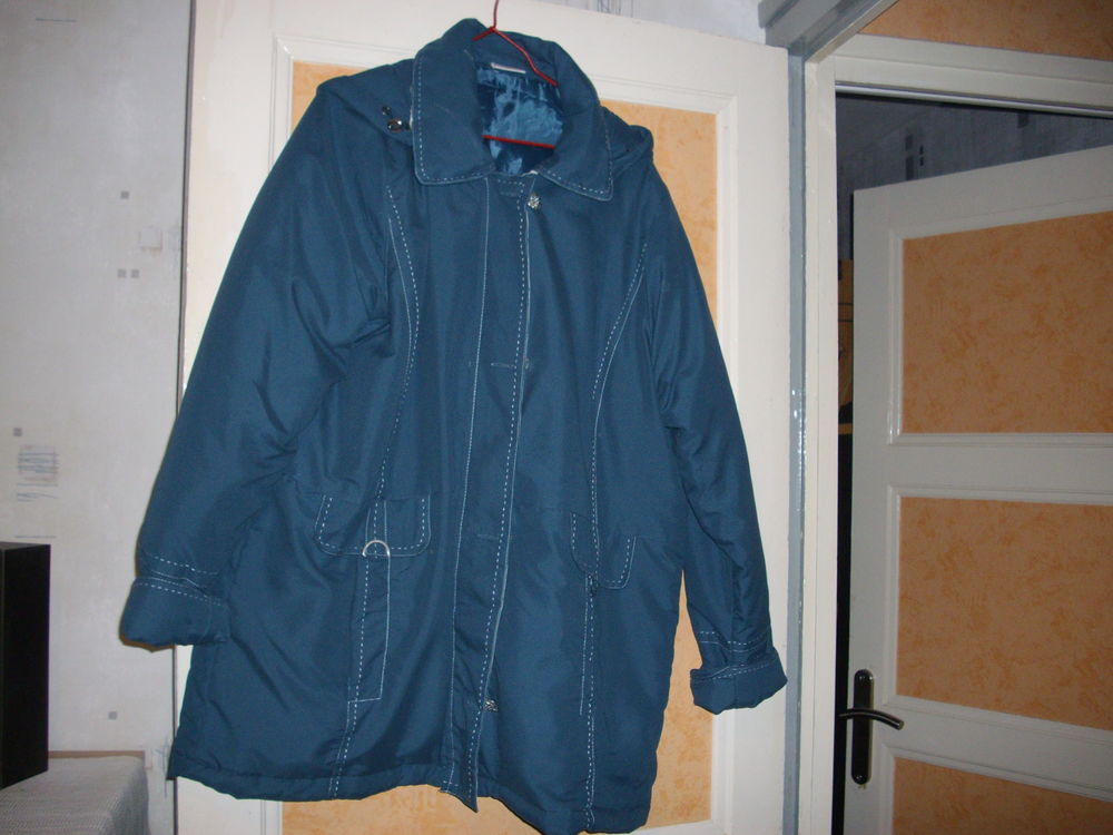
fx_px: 1190
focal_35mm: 37
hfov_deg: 50.1
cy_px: 418
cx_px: 556
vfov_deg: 38.7
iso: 160
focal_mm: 6.2
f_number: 2.8
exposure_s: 1/50
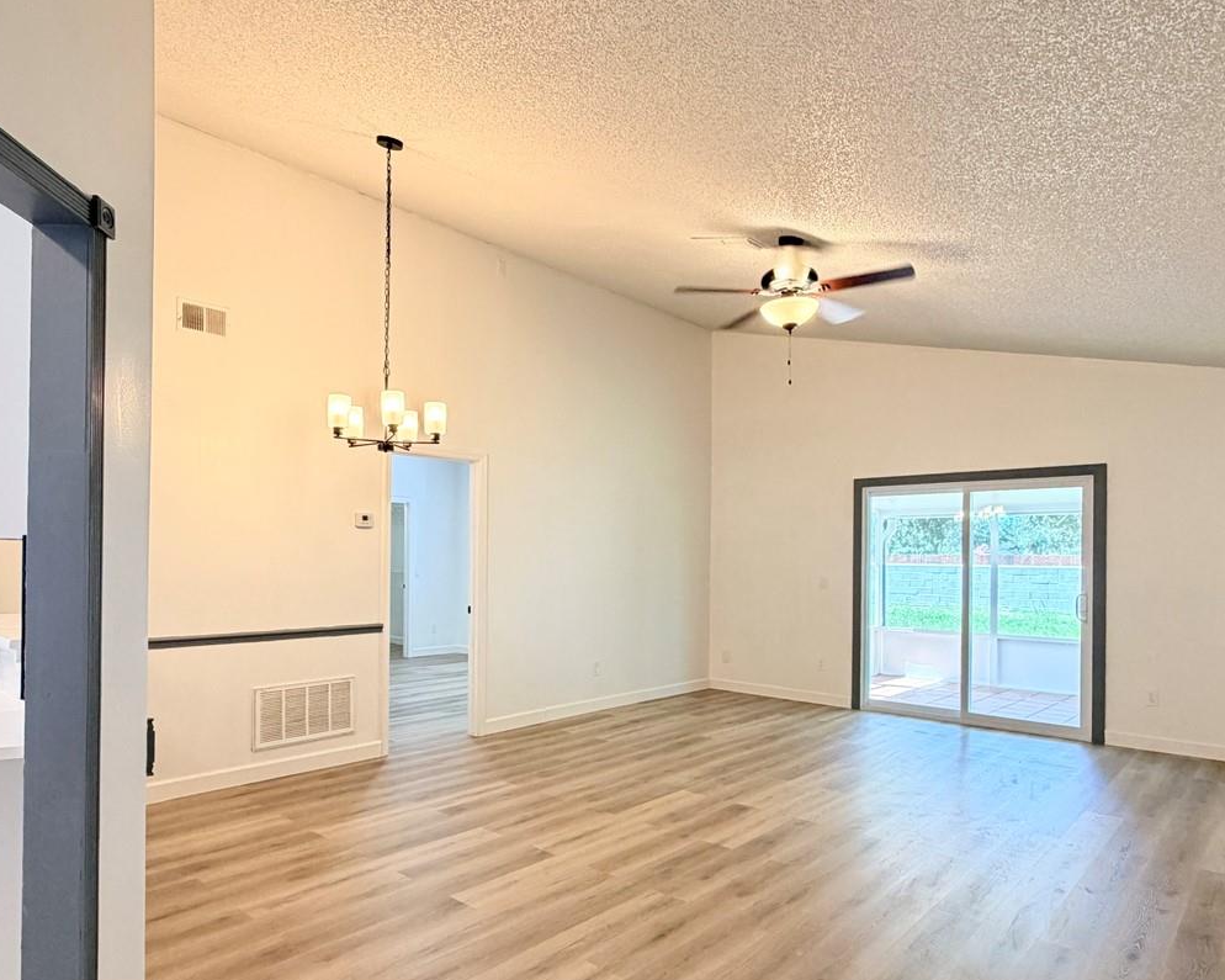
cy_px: 555
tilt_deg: -0.2
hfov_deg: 75.0
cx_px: 595
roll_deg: +0.0
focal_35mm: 22
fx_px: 798
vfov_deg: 62.9
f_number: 2.2
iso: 250
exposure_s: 1/60
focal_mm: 2.22
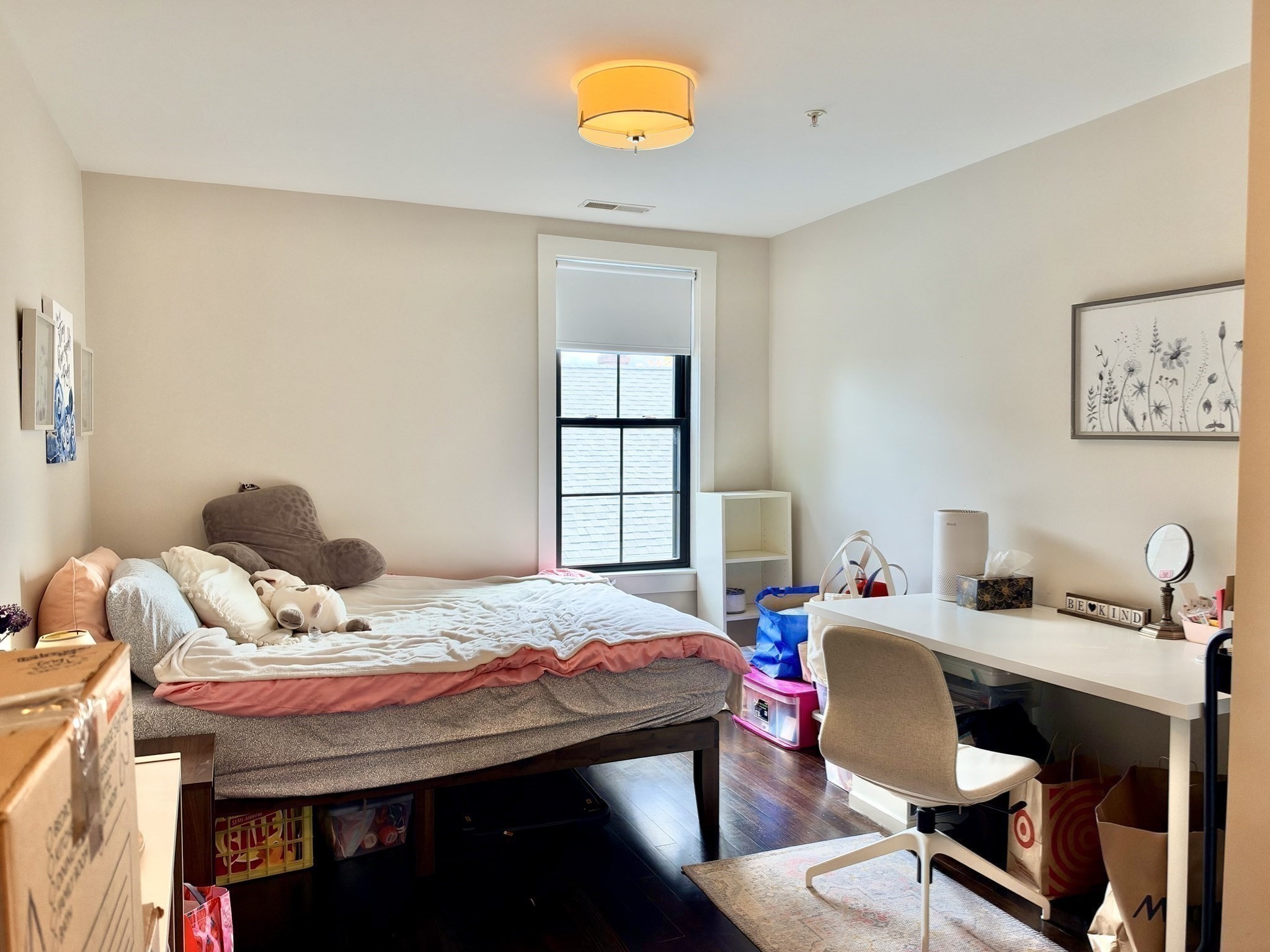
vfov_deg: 56.8
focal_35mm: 24
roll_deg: -0.9
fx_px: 881
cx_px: 635
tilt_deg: -1.8
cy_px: 476
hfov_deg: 71.6
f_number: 1.8
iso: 200
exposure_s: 1/120
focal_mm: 6.93
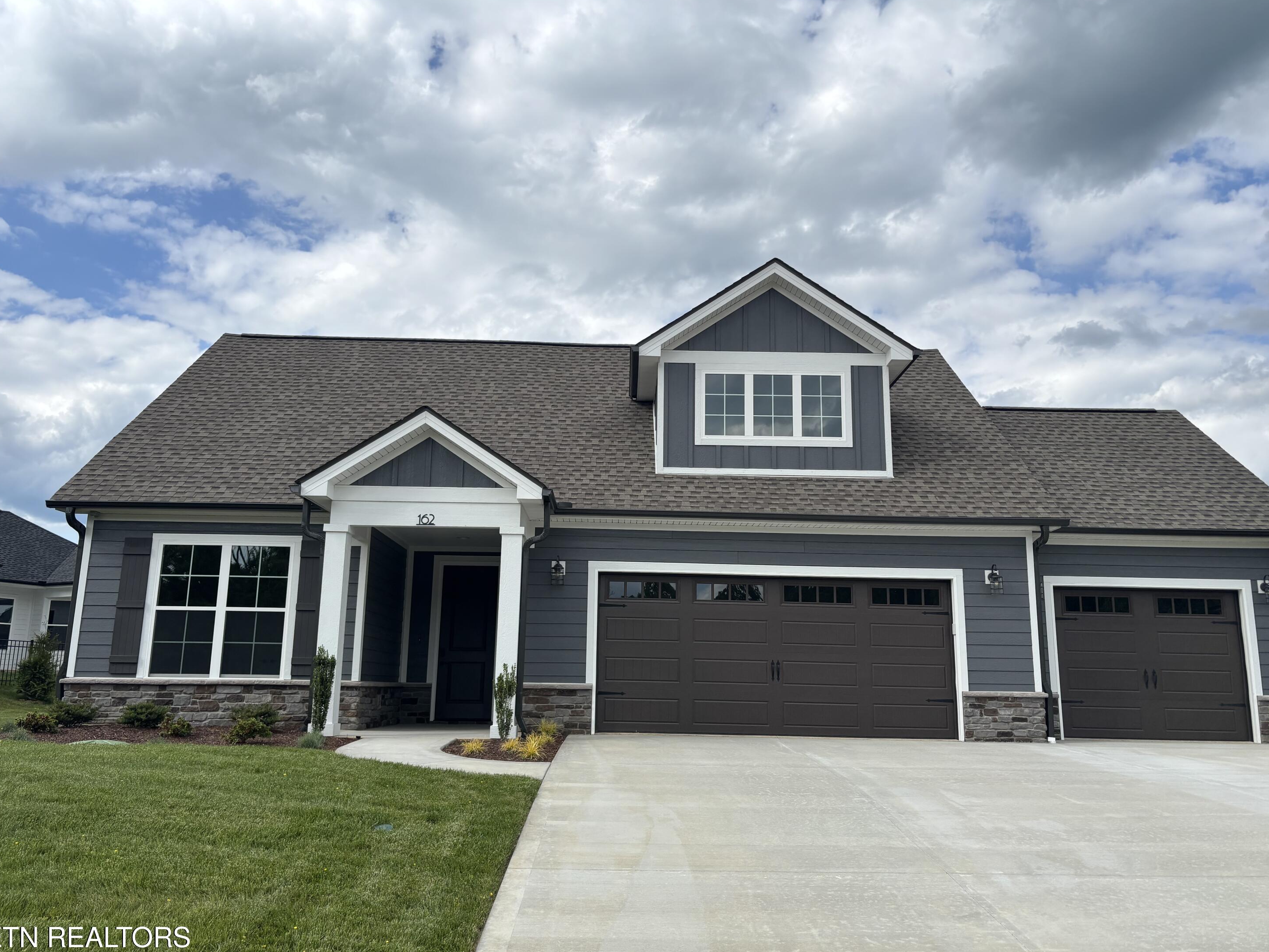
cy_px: 489
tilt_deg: +11.9
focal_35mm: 27
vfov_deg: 51.4
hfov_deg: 65.3
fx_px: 990
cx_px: 640
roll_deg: -0.8
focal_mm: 5.96
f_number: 1.6
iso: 50
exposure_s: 1/3534
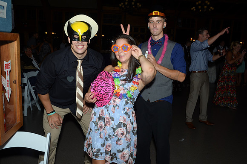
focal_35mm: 30
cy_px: 82
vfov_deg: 43.4
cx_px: 124
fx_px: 205
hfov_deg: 62.0
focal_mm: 20
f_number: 10
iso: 200
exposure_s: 1/200
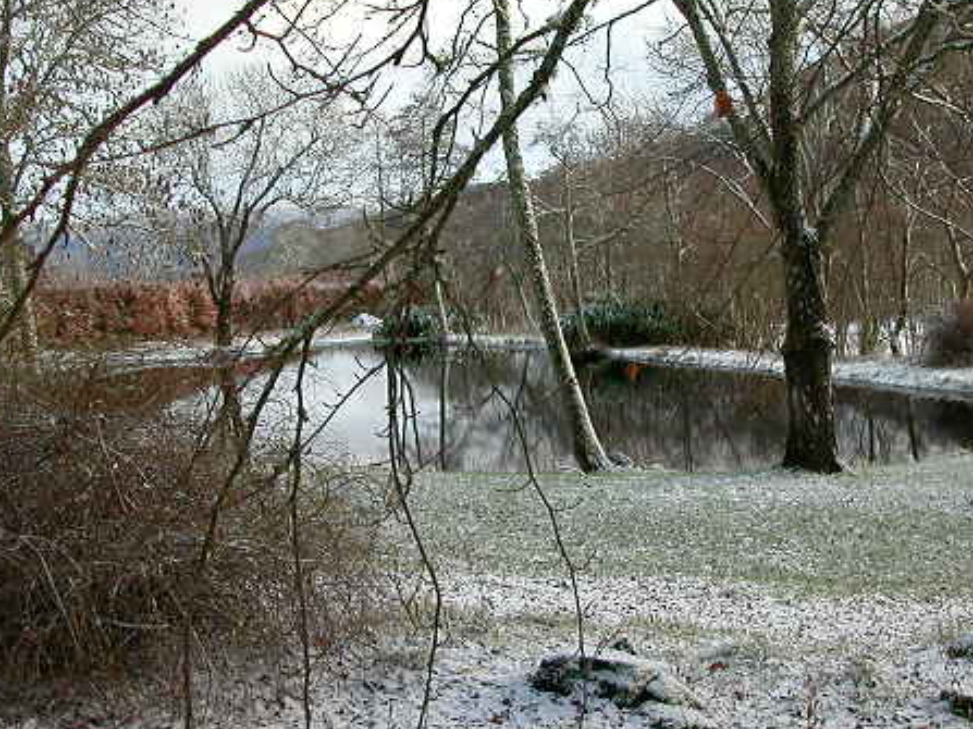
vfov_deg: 27.5
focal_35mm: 53
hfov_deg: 36.0
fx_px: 1489
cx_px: 594
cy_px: 368
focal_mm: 5.6
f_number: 2.7
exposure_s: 1/227
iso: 100
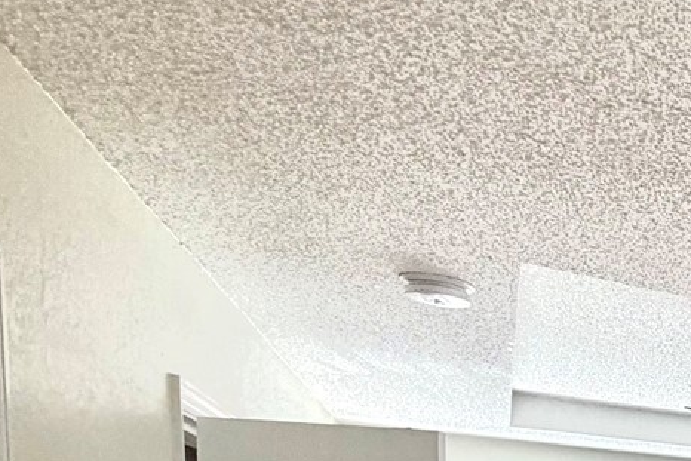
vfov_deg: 22.5
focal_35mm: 50
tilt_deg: -4.3
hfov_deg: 25.4
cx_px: 1118
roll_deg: -1.3
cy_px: 680
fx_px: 960
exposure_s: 1/121
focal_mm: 2.22
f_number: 2.2
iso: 160
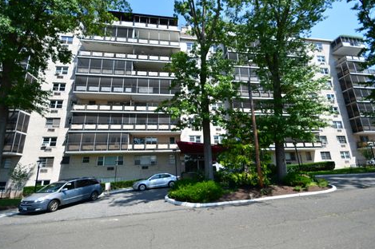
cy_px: 128
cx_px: 192
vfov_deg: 73.6
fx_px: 167
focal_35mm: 16
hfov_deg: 96.8
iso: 100
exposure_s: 1/200
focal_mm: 10
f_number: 7.1
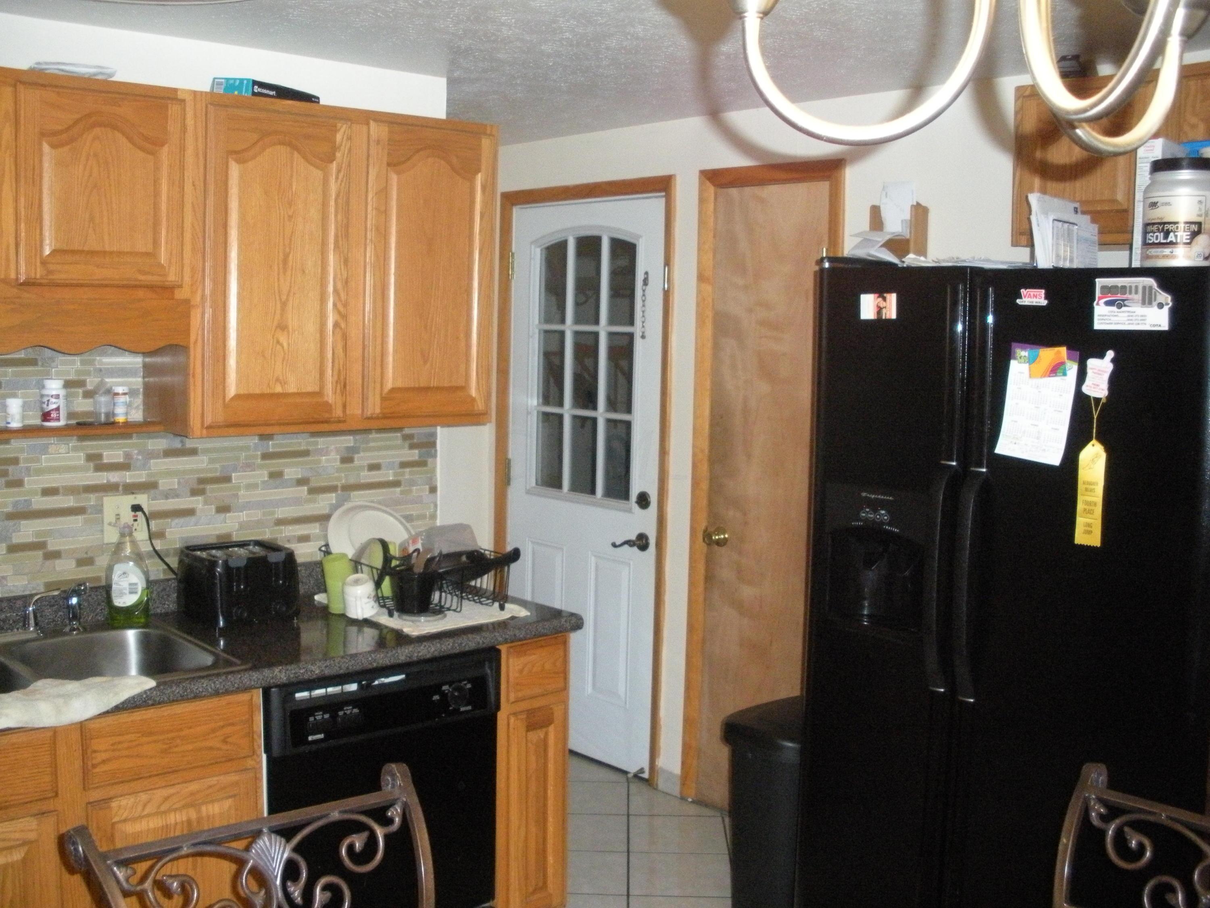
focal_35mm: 36
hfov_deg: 51.4
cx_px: 605
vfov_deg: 39.7
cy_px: 454
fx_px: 1258
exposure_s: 1/60
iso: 620
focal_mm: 6.3
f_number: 3.5
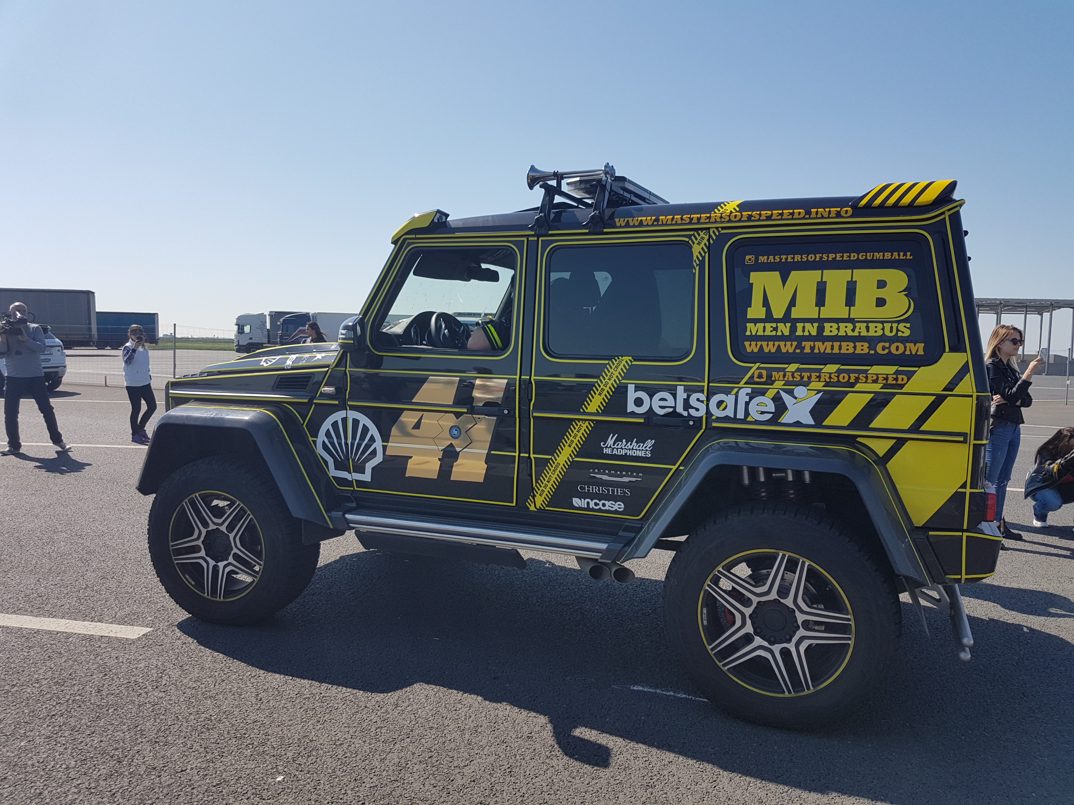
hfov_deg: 67.3
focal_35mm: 26
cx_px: 537
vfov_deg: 53.1
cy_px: 402
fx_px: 807
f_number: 1.7
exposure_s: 1/2448
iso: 40
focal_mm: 4.2
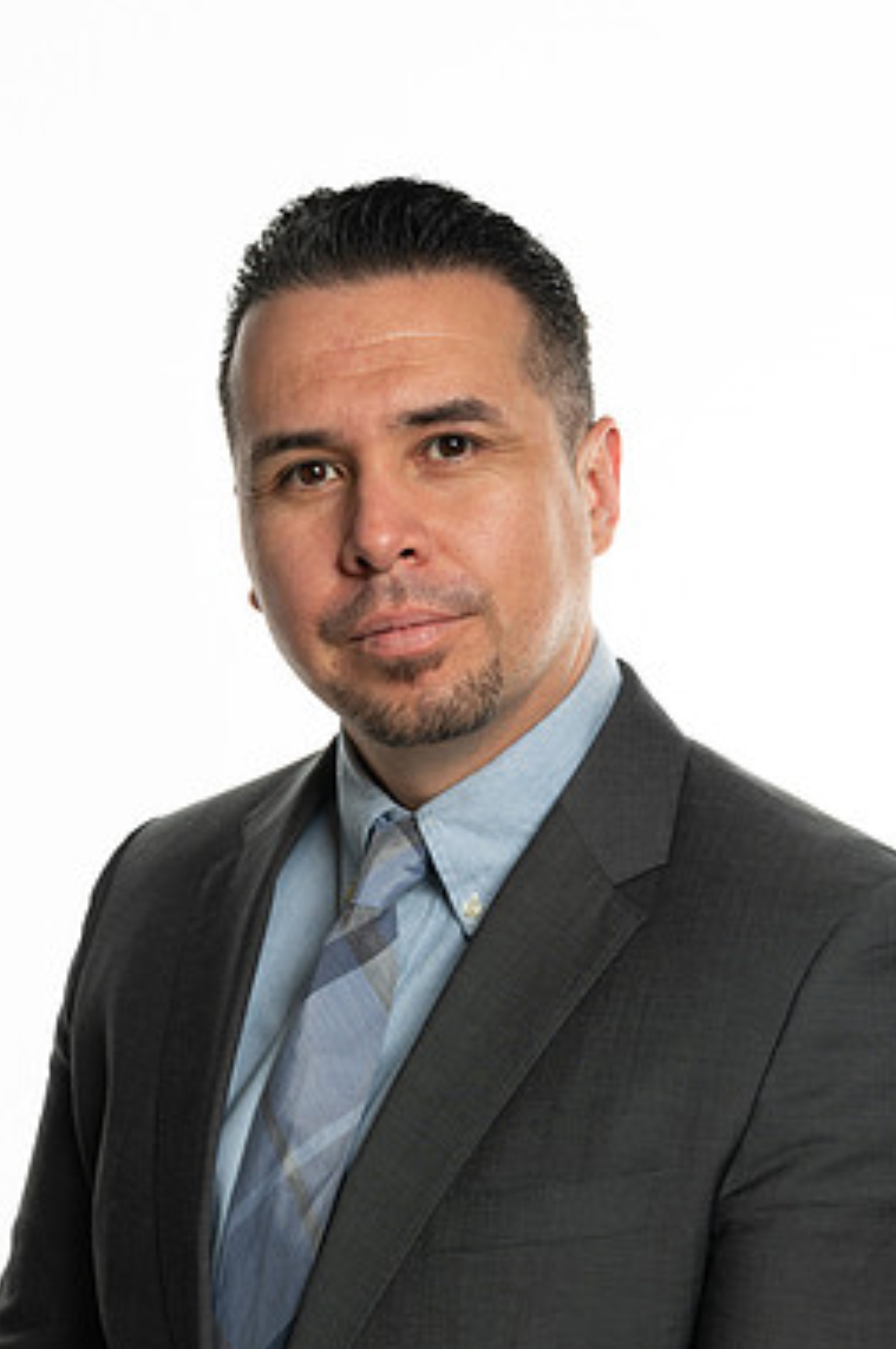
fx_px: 2433
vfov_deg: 30.9
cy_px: 779
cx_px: 434
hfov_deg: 20.9
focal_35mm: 65
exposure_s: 1/80
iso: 100
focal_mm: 55
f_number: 7.1
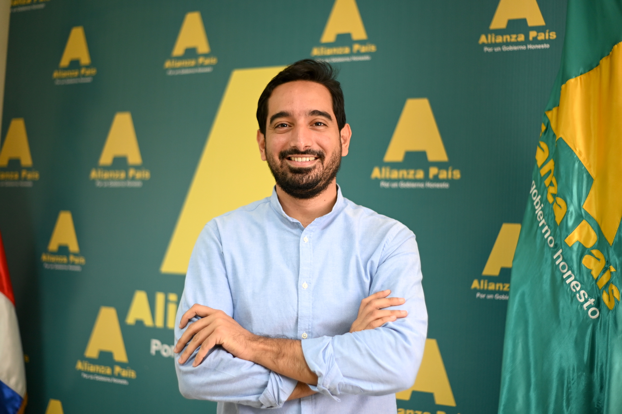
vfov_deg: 27.0
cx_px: 311
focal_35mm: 50
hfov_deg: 39.6
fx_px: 863
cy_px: 207
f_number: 1.8
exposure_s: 1/100
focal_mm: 50
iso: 640
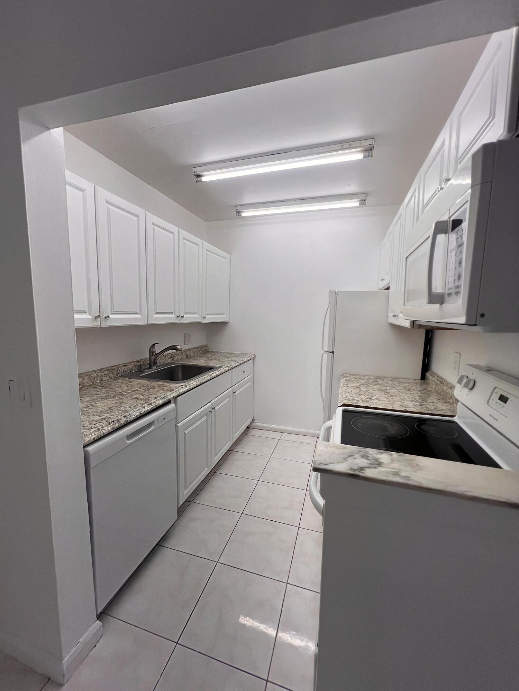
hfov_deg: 89.9
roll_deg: -0.9
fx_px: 260
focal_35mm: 13
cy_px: 346
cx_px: 260
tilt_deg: -5.7
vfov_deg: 106.2
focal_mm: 1.57
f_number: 1.8
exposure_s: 1/120
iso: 32
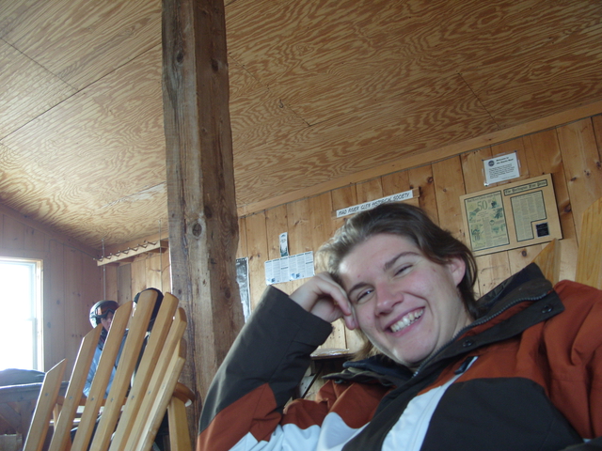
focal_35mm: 35
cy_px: 226
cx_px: 301
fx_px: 609
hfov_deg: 52.6
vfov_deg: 40.7
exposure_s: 1/45
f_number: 2.8
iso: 100
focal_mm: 7.8
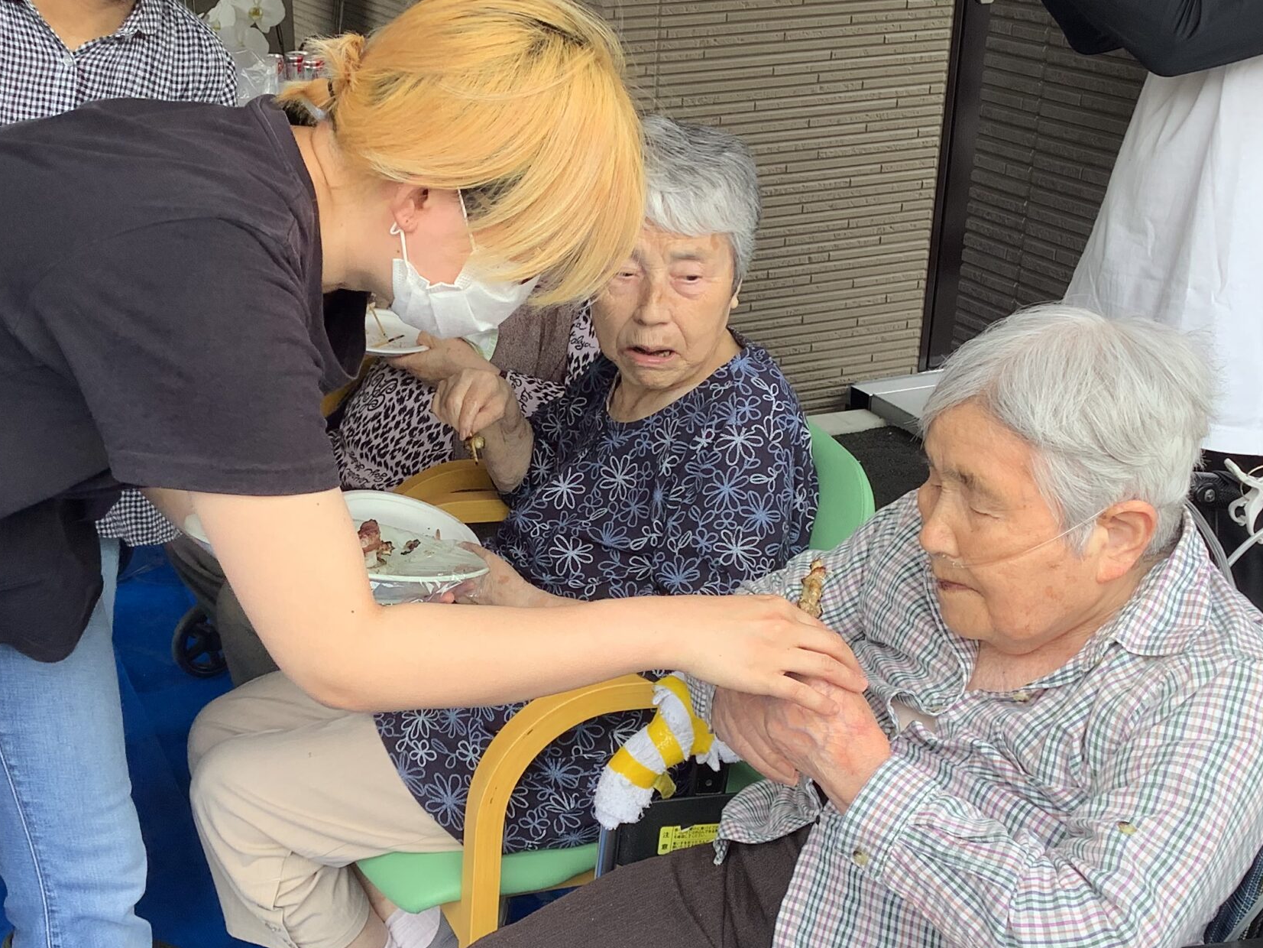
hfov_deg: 39.3
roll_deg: +1.4
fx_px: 1751
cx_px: 442
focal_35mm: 48
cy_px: 514
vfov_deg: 30.3
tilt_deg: -20.6
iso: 25
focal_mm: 3.3
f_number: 2.4
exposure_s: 1/114
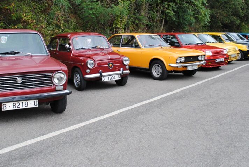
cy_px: 54
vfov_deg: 31.0
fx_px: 298
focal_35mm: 43
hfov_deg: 45.4
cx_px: 123
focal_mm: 20
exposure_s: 1/125
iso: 200
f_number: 5.6
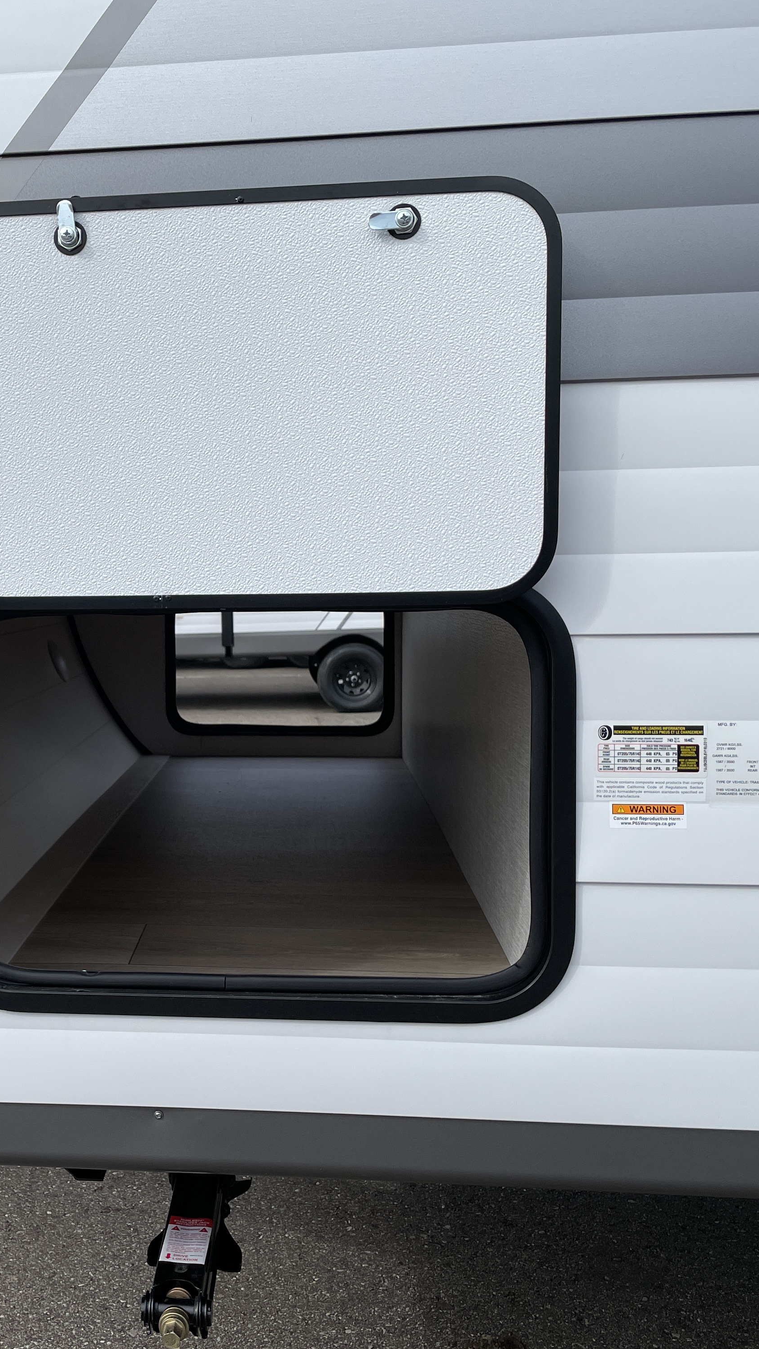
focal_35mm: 38
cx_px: 140
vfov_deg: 52.8
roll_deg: +0.7
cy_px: 674
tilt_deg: -1.9
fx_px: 1360
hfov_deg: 30.4
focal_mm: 4.2
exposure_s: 1/3300
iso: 32
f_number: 1.6
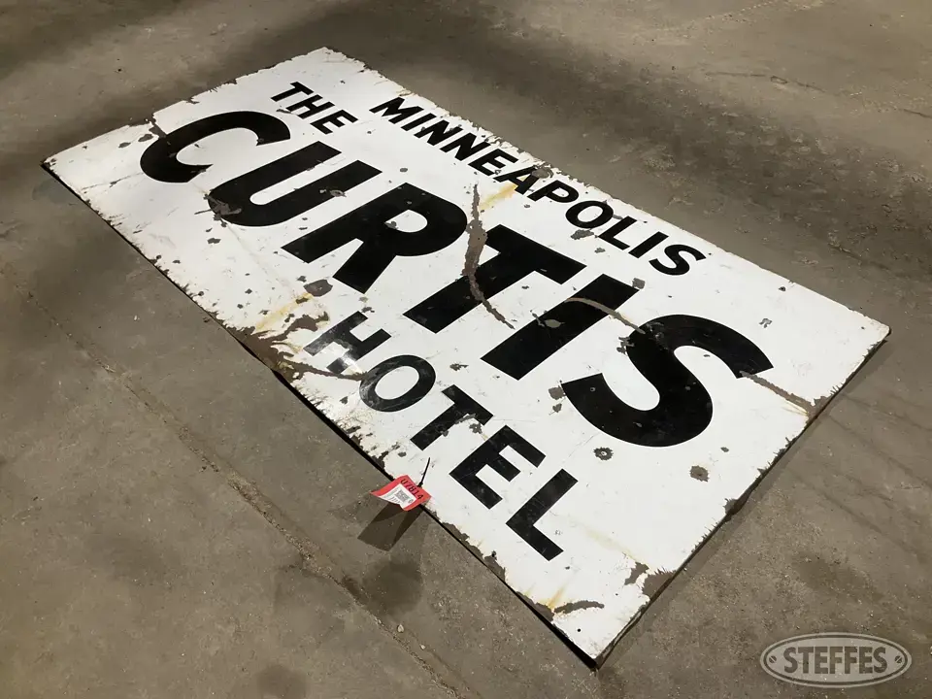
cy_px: 350
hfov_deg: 61.7
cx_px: 466
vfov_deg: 48.2
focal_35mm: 29
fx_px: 781
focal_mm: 3
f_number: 1.8
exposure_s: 1/60
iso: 50
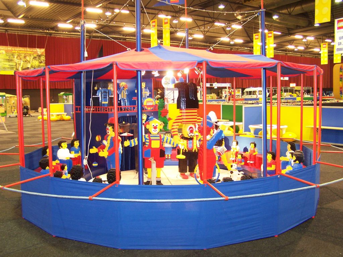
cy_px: 128
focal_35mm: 38
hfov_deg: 49.0
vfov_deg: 37.7
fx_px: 377
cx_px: 172
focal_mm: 6.3
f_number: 2.8
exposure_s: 1/4
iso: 140
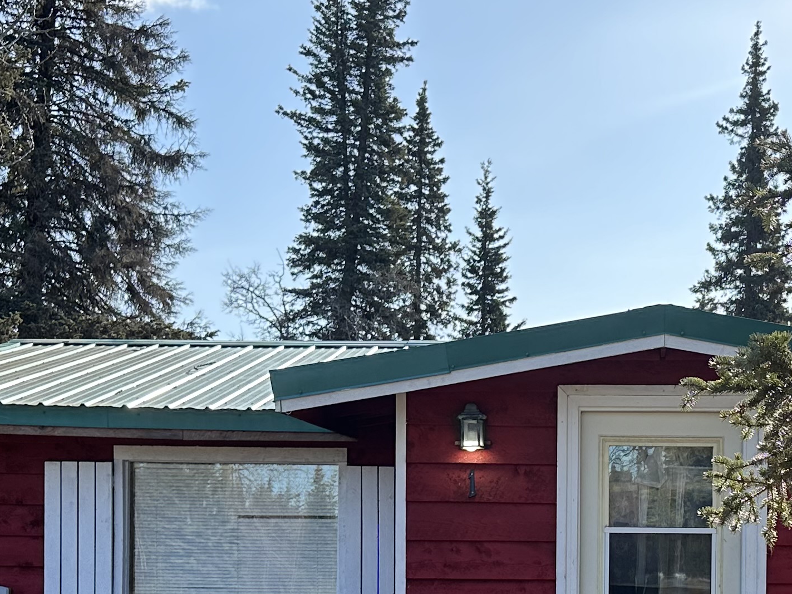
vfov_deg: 21.0
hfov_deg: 28.0
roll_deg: -1.4
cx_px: 634
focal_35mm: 68
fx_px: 1556
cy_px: 564
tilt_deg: -0.9
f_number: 1.78
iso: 80
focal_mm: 6.86
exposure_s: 1/1751
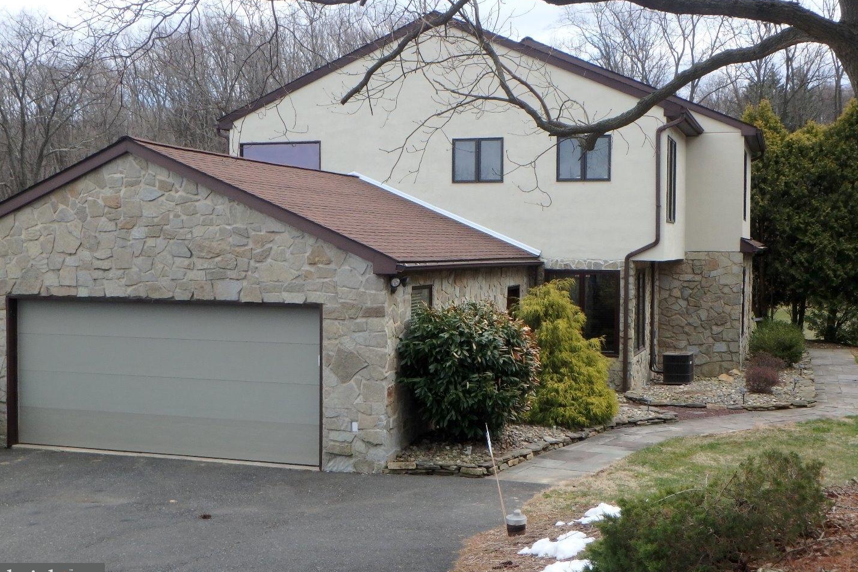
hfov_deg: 47.4
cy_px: 272
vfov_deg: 32.6
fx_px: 977
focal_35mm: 41
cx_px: 433
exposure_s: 1/320
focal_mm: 6.9
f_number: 5.1
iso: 125
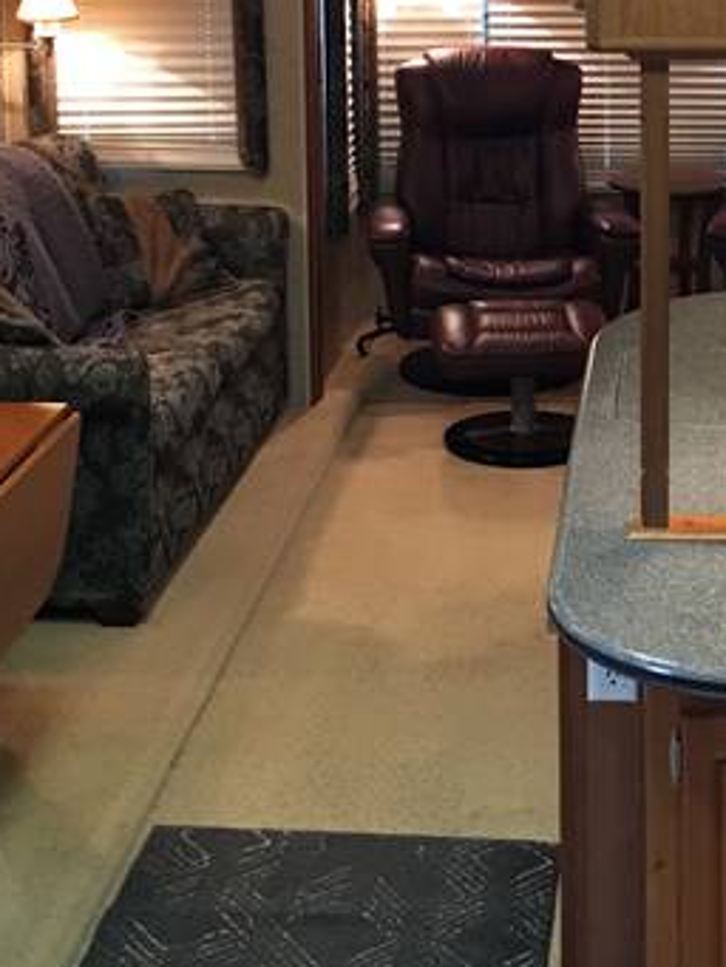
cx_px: 567
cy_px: 125
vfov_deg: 27.7
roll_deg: +1.4
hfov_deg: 21.4
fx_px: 1900
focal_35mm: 68
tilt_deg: -8.6
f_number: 2.2
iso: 64
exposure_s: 1/4
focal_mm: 4.15
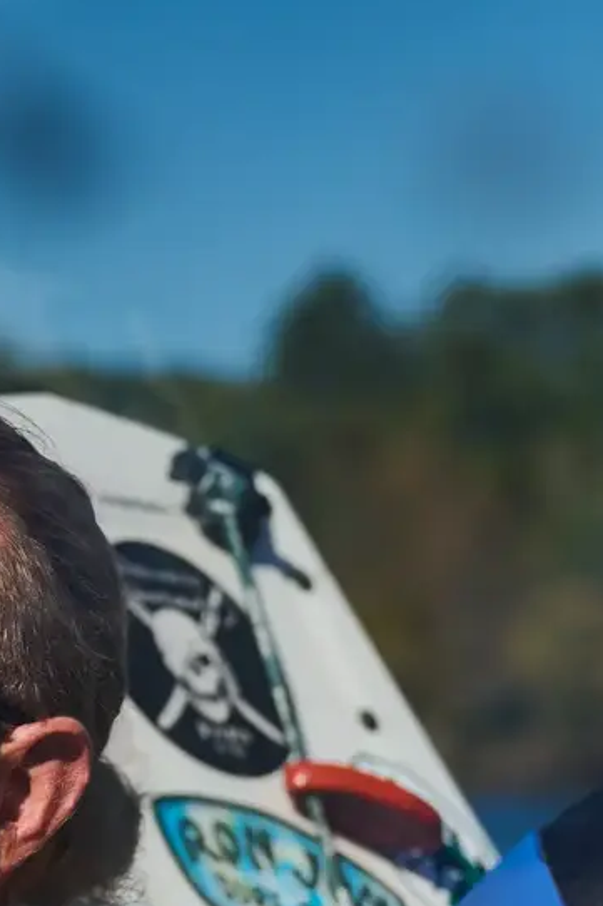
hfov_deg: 8.0
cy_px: 1016
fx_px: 4274
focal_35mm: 170
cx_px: -155
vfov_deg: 11.9
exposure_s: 1/3200
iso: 64
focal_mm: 48
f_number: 2.8
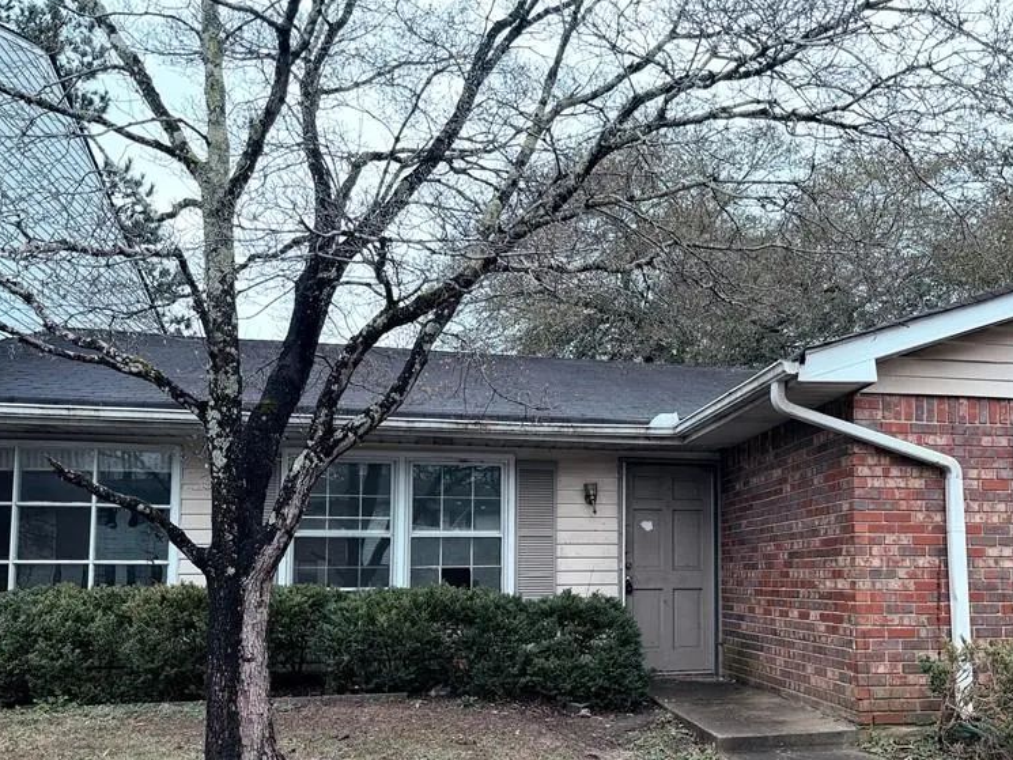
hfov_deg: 54.2
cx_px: 681
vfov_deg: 42.4
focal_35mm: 33
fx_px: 966
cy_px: 500
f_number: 1.78
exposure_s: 1/772
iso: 100
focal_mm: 6.76
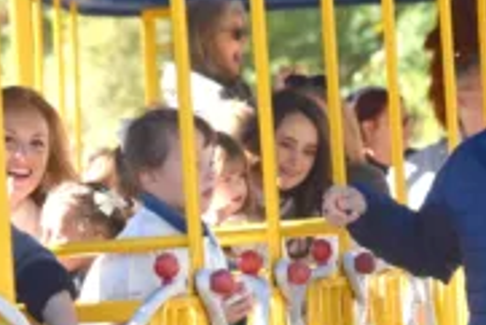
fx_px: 5526
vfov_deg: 3.4
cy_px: 239
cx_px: 375
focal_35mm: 409
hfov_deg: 5.0
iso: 320
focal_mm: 120
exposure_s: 1/500
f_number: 5.6
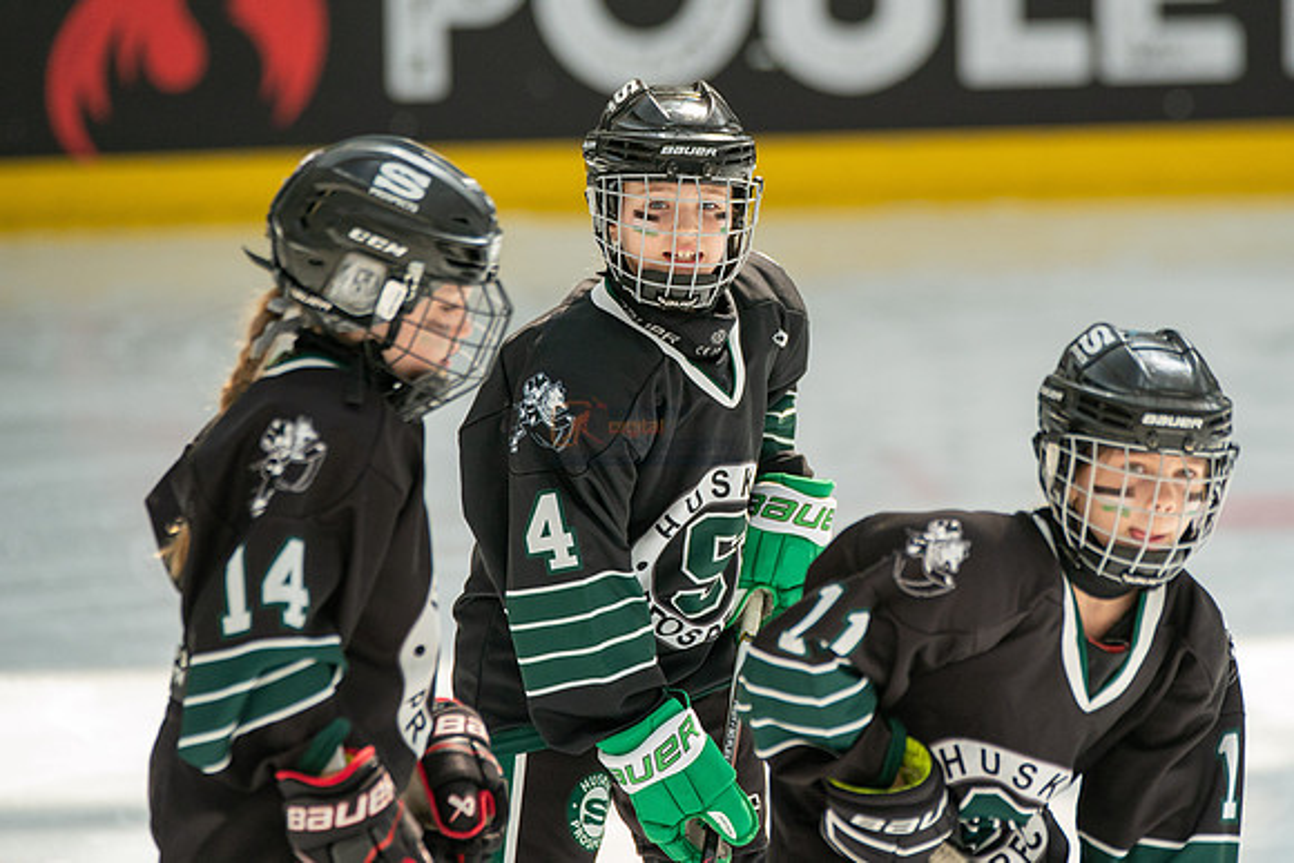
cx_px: 792
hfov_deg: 6.8
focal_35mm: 302
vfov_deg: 4.6
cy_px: 335
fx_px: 10865
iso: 1600
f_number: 3.5
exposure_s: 1/2500
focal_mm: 247
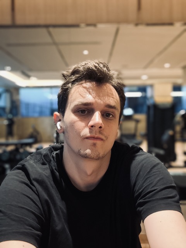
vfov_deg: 60.0
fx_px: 215
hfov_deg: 46.8
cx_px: 93
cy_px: 124
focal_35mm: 30
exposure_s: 1/25
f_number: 1.9
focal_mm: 2.69
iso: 500
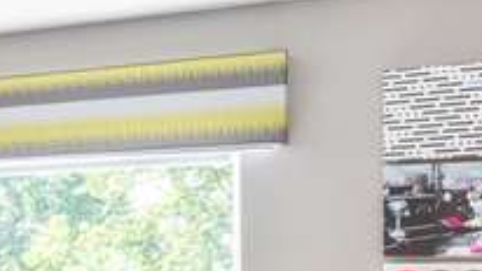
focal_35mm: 78
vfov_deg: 14.9
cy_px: 339
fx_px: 997
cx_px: -364
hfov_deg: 20.3
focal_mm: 15
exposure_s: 1/250
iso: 400
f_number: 8
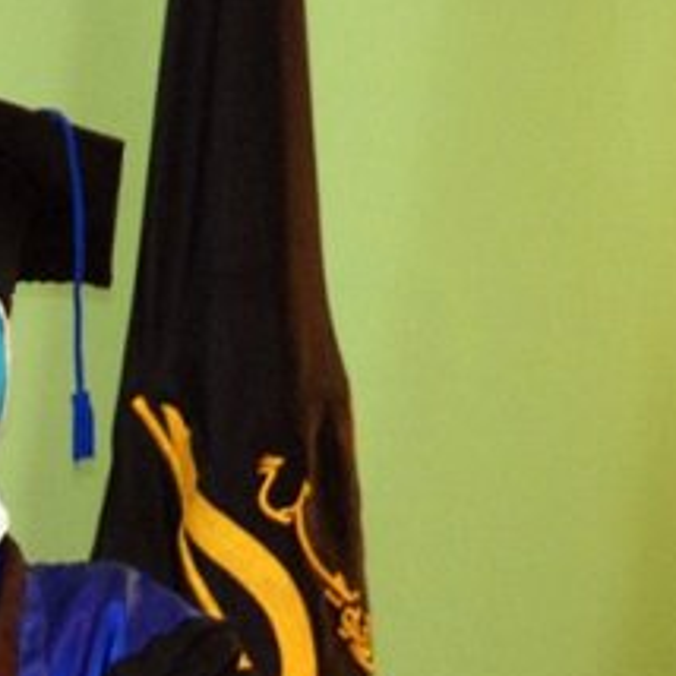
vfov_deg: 2.7
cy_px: 567
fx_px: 14397
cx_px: -299
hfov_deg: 2.7
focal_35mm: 652
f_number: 5.6
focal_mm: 135
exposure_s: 1/80
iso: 640
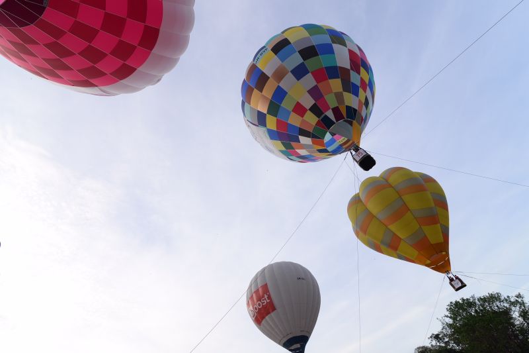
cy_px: 176
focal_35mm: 16
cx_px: 264
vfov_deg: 73.7
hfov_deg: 96.7
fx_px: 235
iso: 500
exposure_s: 1/400
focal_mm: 16
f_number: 5.6
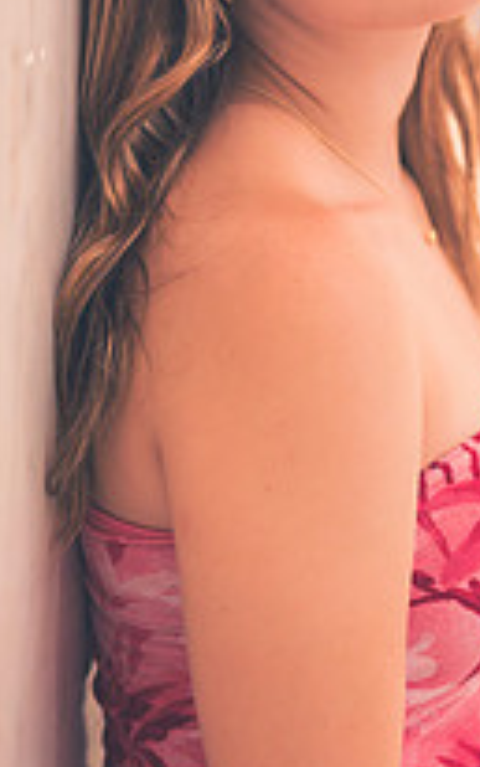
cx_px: 344
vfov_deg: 18.5
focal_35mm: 111
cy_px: 78
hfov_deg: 11.8
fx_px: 2320
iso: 3200
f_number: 2
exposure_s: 1/125
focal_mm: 50
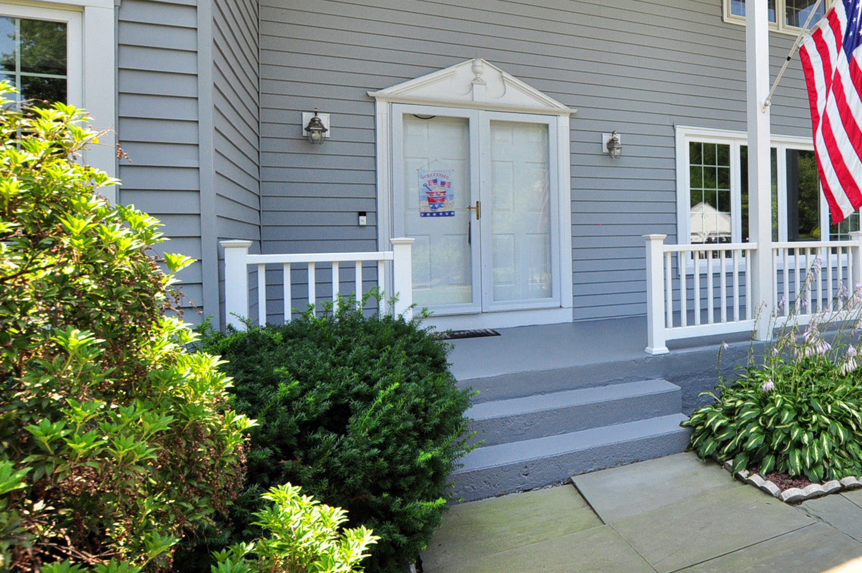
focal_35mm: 24
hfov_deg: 67.7
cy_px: 230
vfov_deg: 52.7
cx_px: 675
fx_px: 574
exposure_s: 1/200
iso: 500
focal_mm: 10
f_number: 8
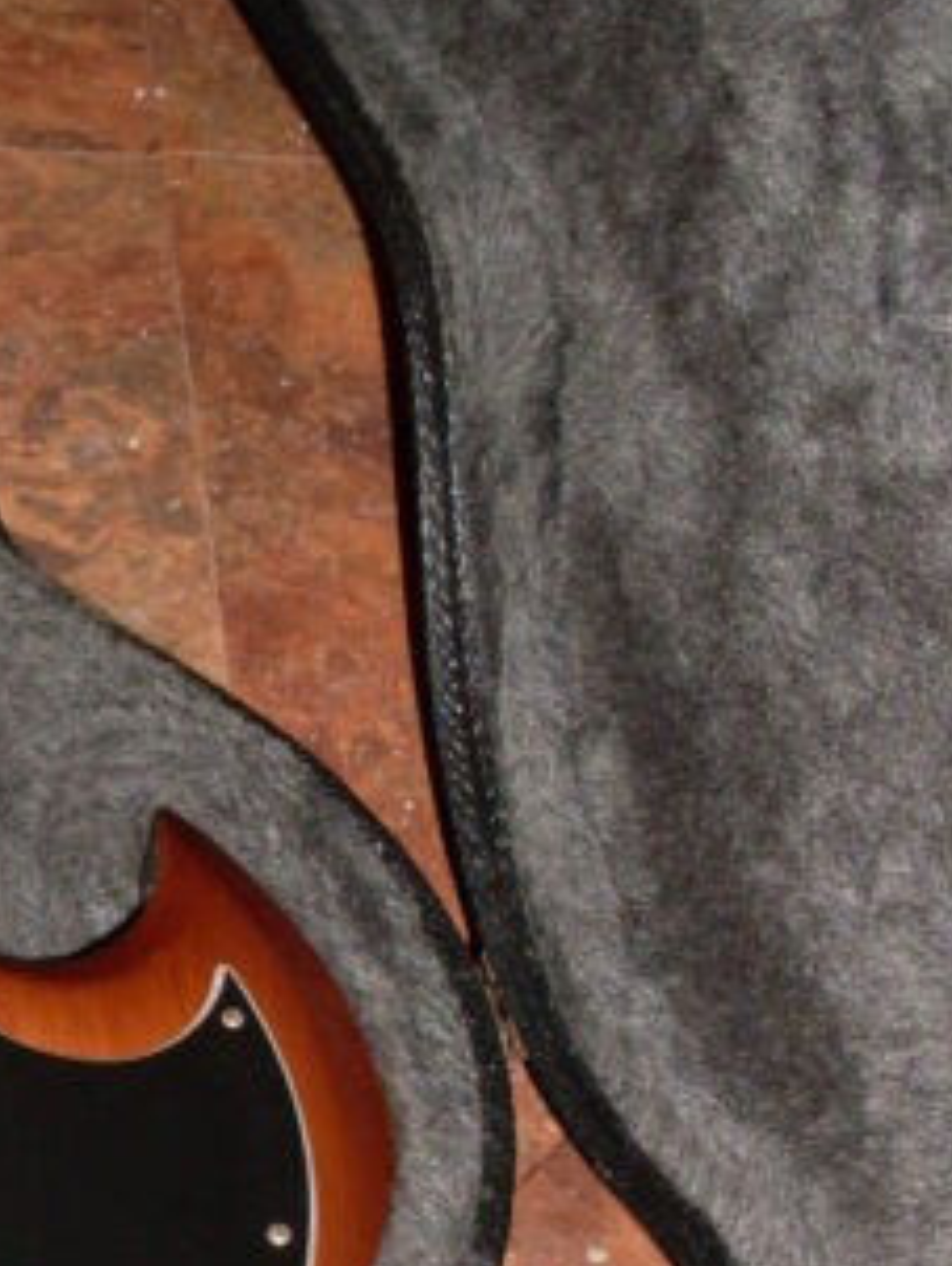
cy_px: 1046
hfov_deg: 12.7
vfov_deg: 17.1
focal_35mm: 114
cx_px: -138
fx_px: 4174
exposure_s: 1/45
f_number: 2.8
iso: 100
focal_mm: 6.3
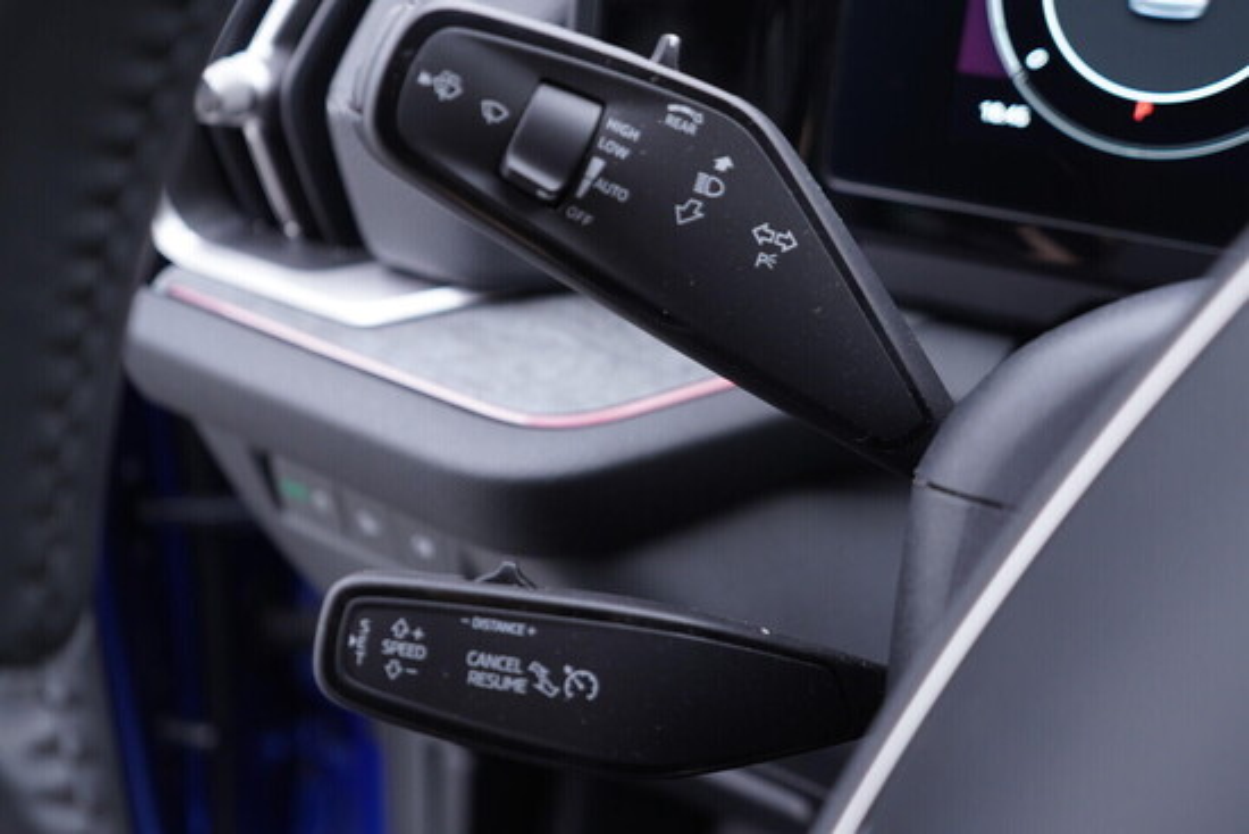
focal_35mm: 36
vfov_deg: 36.9
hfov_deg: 53.1
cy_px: 417
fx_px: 1249
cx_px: 624
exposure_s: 1/40
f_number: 2.8
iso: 250
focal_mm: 24
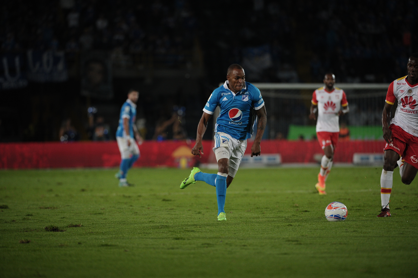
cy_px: 139
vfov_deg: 4.2
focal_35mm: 330
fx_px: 3829
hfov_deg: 6.2
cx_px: 209
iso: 2000
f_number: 4
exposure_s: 1/1000
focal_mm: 330
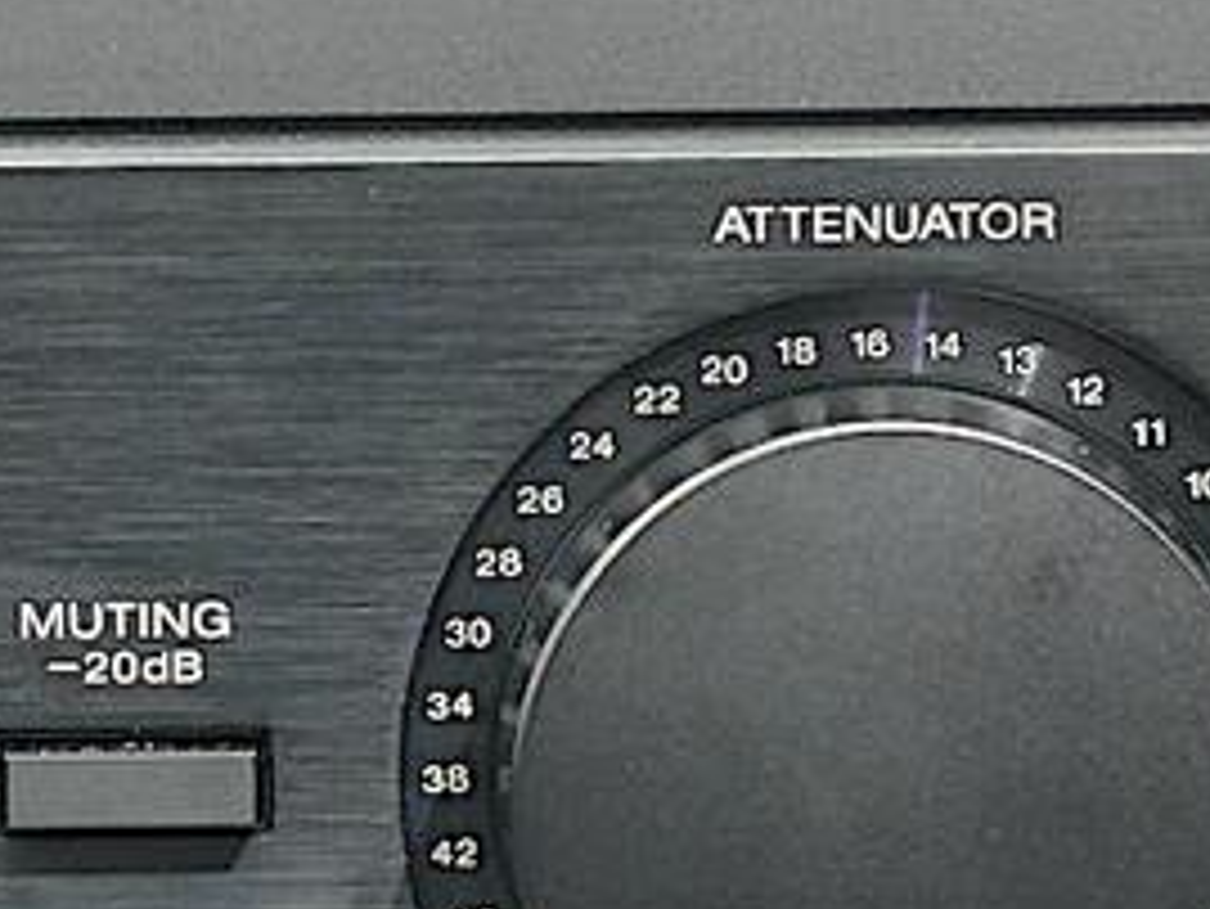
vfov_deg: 3.1
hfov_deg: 4.1
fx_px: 16856
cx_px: -27
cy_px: 1080
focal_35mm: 482
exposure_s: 3.2
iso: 100
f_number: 8
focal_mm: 24.2
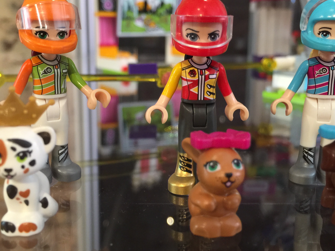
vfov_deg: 35.9
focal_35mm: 40
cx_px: 172
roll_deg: -0.8
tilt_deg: -10.9
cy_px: 116
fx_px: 387
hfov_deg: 46.8
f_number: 2.2
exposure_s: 1/10
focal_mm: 4.15
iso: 100
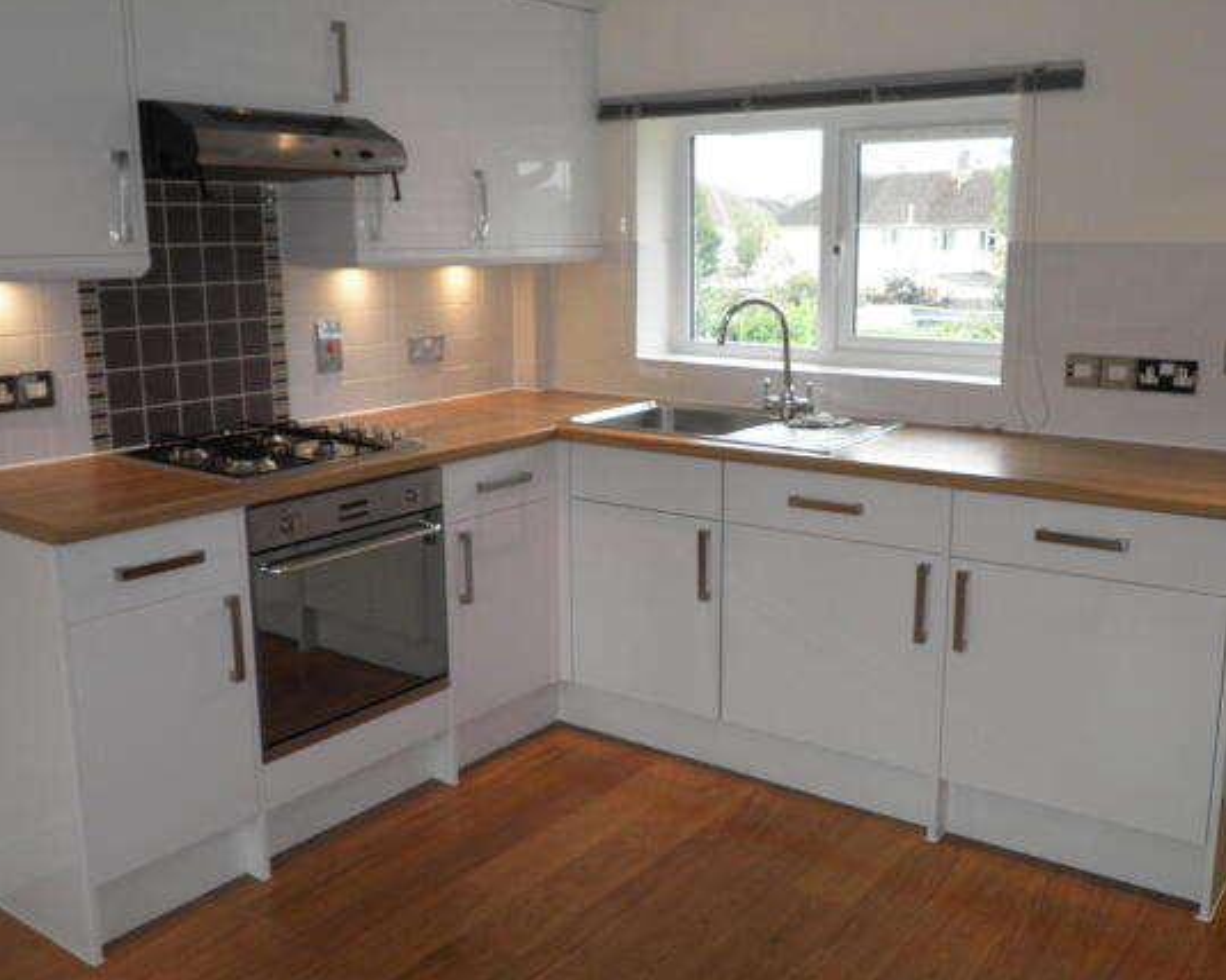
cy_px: 493
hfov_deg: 52.8
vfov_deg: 43.4
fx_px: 1234
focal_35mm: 34
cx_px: 629
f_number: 3.7
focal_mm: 5.9
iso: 125
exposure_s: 1/50
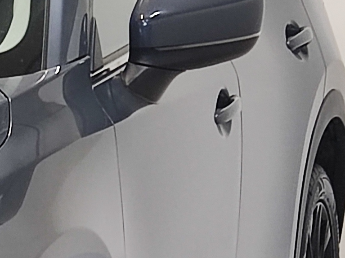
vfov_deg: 5.6
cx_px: -300
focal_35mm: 266
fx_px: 2651
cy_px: 324
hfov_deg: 7.2
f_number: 1.79
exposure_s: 1/50
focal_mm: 4.74
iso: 207
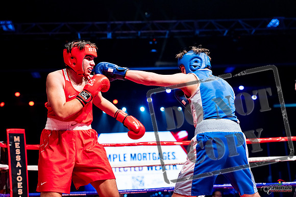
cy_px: 98
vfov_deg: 21.3
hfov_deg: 31.4
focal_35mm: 64
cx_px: 148
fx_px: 526
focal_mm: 64
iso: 4000
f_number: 2.8
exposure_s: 1/1000
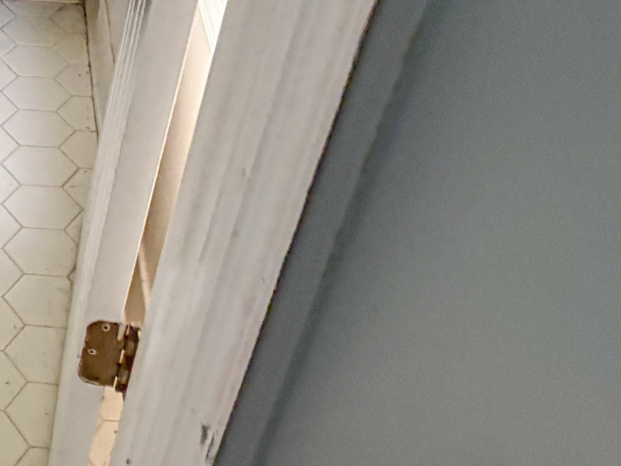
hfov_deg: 26.7
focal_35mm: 64
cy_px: 270
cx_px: -134
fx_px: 1148
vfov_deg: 22.9
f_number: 1.6
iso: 500
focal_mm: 5.96
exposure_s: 1/44
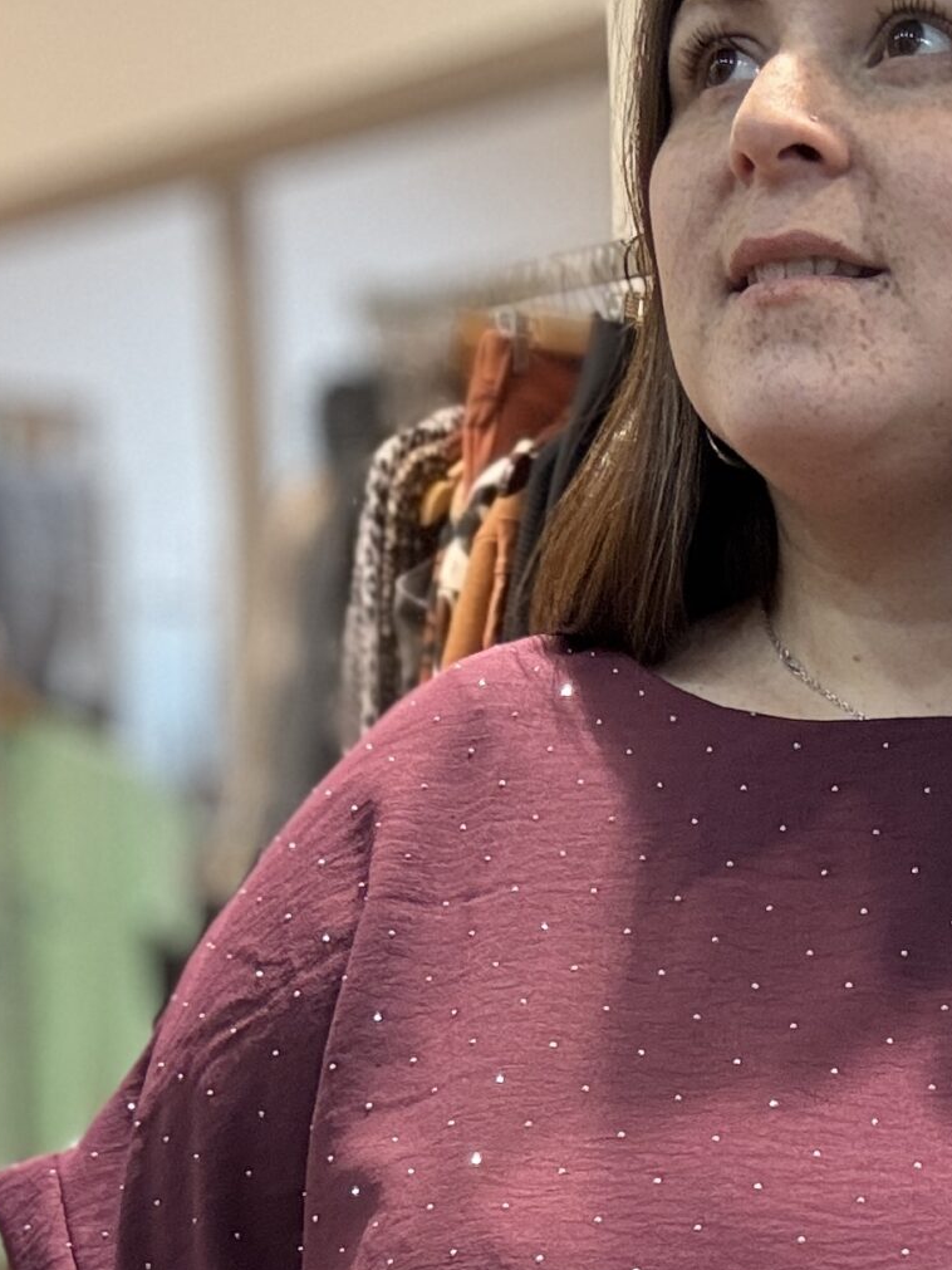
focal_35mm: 76
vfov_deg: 24.6
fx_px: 2787
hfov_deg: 18.9
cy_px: 1244
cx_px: 931
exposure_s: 1/50
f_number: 1.9
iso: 200
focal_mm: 2.69
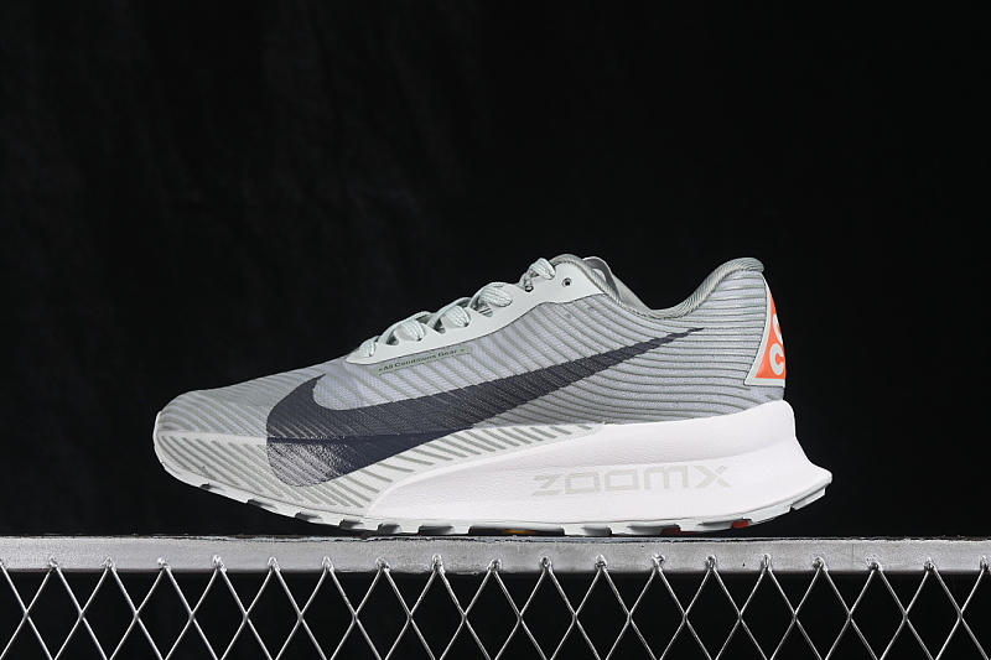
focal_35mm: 75
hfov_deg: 27.0
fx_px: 2064
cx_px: 496
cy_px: 330
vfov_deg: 18.2
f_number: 8
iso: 160
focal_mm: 50
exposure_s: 1/80
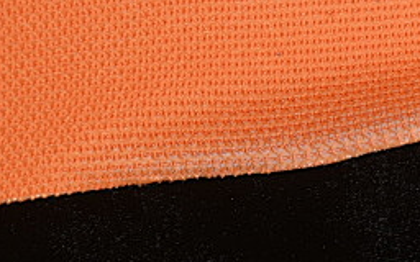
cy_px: -170
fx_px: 3697
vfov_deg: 4.0
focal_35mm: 323
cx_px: 343
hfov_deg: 6.5
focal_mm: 50
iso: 160
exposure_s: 1/80
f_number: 7.1
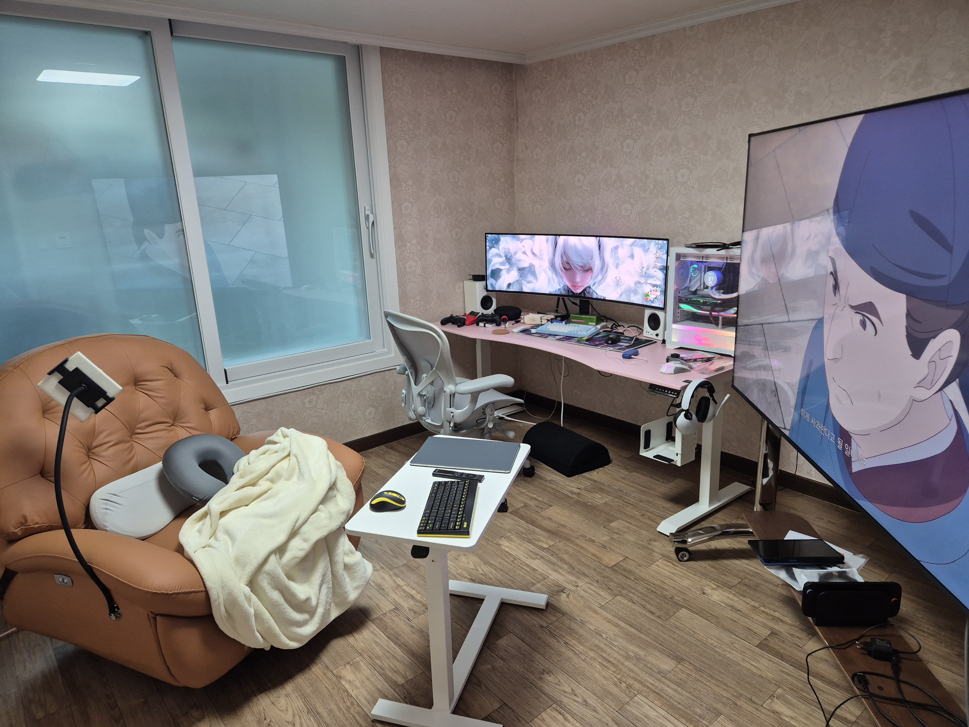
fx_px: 644
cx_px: 484
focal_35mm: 23
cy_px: 364
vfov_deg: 58.9
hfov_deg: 73.9
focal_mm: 5.4
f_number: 1.8
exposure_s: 1/120
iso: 250
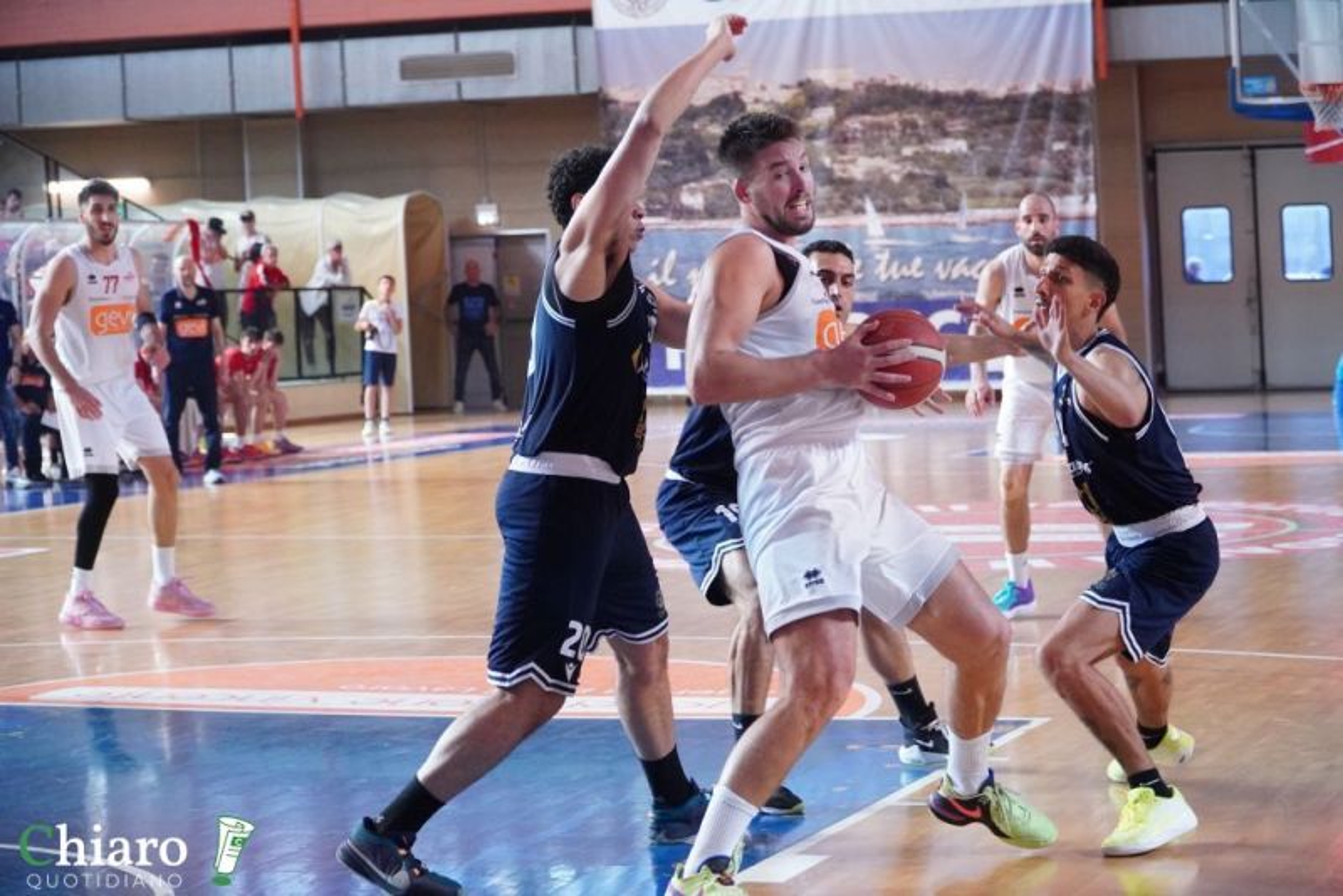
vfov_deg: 16.0
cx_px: 672
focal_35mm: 86
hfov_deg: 23.8
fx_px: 3191
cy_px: 448
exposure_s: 1/500
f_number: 4
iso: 5000
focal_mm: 57
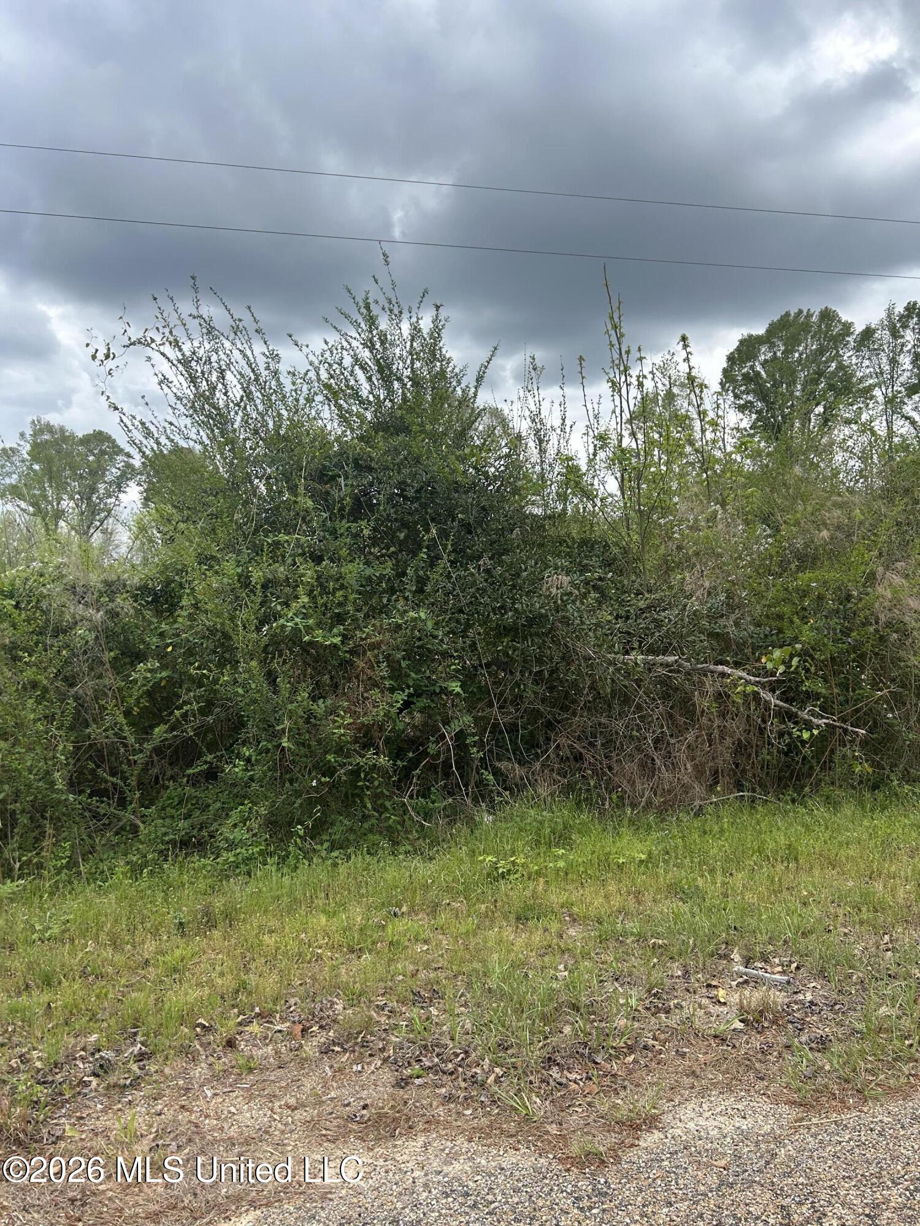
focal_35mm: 26
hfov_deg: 53.1
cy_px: 613
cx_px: 460
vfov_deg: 67.3
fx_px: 921
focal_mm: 5.7
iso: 50
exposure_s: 1/1934
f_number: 1.5
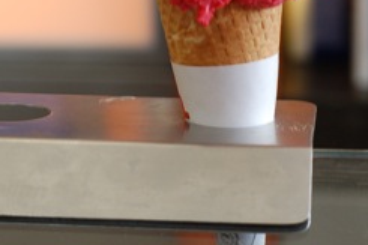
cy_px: -37
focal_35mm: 196
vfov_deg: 7.0
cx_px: 18
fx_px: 2002
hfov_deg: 10.4
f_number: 5.6
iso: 400
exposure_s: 1/125
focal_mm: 50
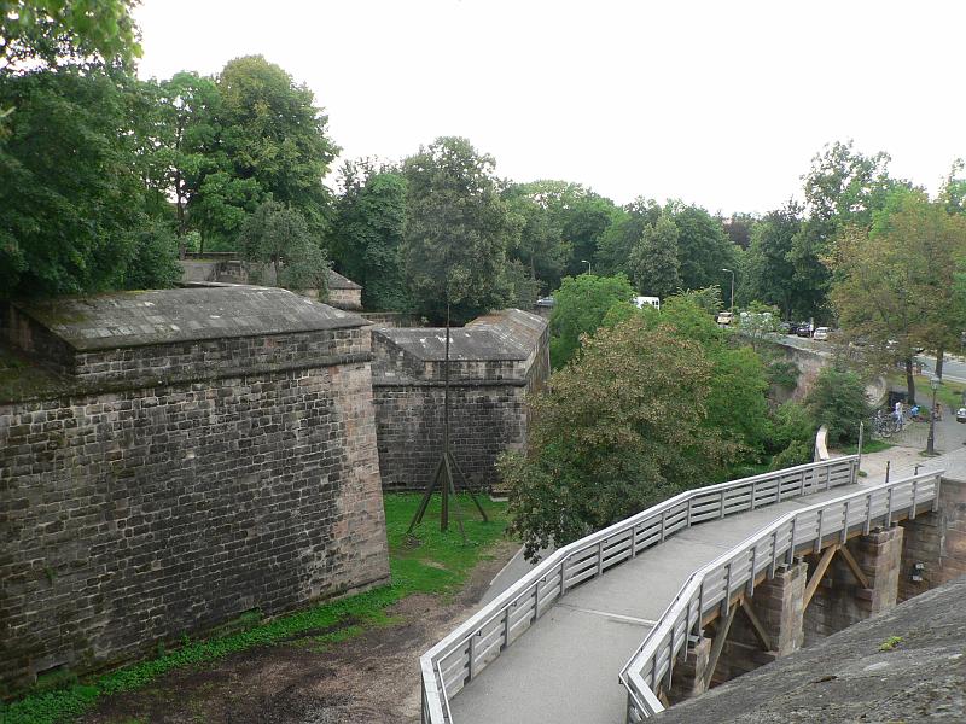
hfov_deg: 51.4
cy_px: 362
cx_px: 483
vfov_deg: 39.7
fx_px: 1005
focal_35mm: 36
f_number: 3.6
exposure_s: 1/80
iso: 80
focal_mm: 6
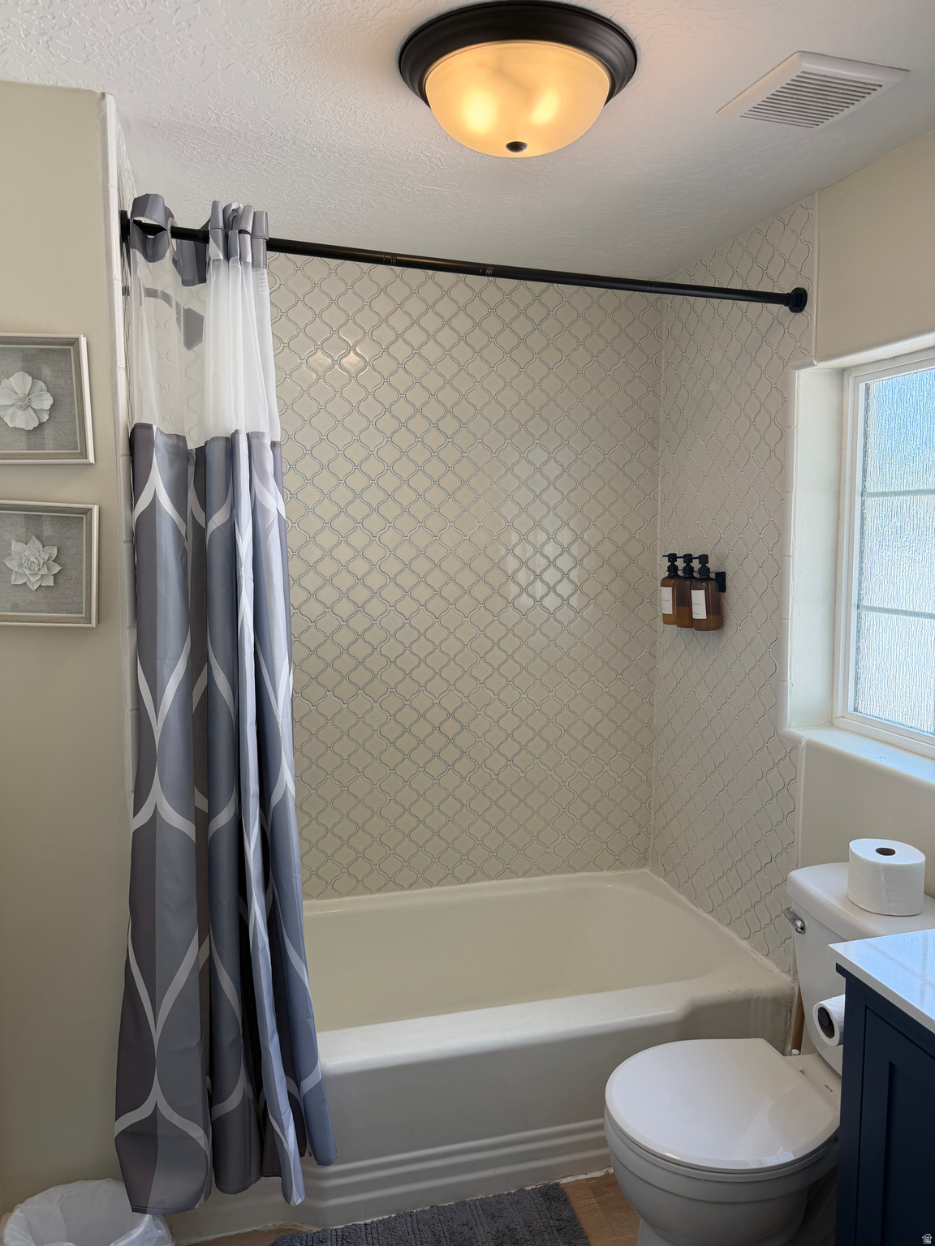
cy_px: 623
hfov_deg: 56.8
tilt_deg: -5.4
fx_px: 864
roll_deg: +0.1
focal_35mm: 24
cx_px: 468
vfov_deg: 71.6
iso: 80
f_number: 1.78
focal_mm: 6.76
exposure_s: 1/387
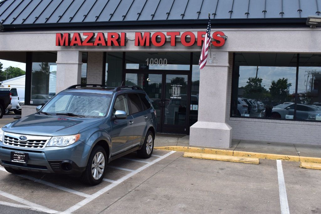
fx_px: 348
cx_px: 160
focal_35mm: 39
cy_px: 107
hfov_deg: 49.6
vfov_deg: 34.2
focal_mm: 26
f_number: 11
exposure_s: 1/500
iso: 400
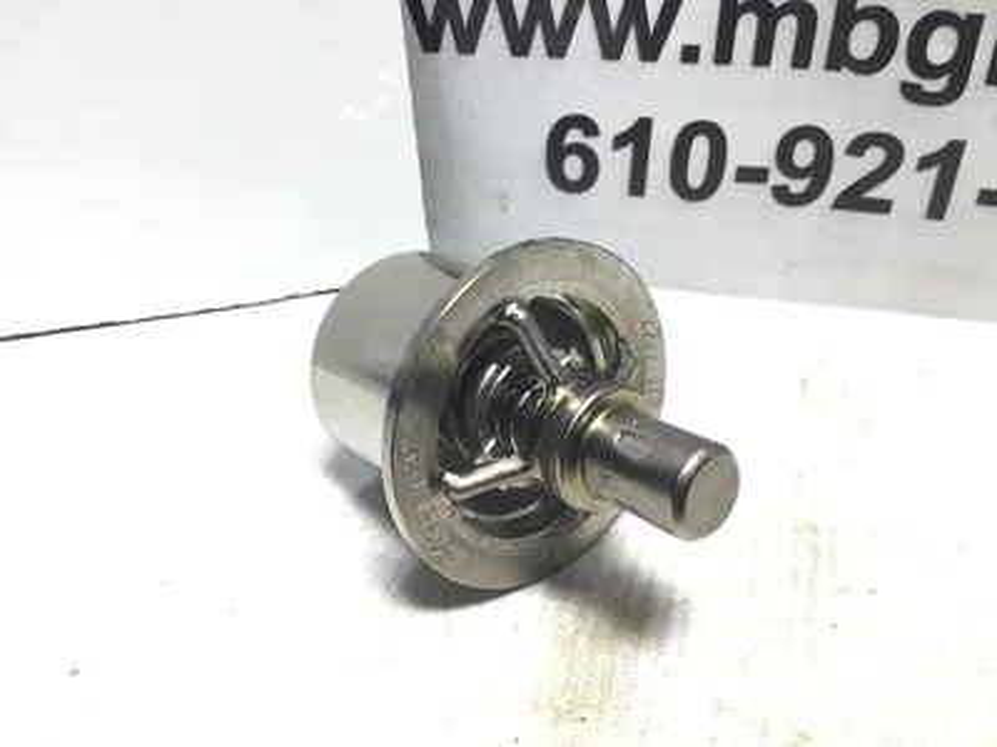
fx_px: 893
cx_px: 498
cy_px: 374
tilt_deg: -35.9
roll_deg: -0.6
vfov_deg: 45.4
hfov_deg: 58.4
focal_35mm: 31
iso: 25
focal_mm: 3.3
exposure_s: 1/60
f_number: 2.4
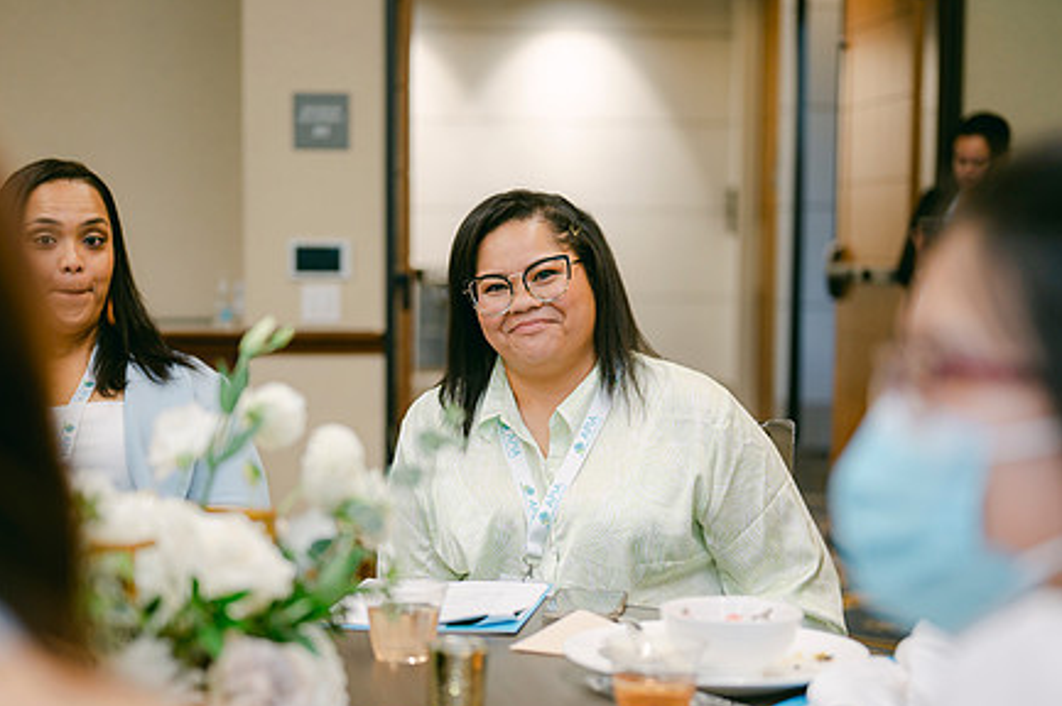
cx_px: 532
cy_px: 429
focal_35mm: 67
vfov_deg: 20.2
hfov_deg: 30.1
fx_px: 1975
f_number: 2
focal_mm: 50
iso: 500
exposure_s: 1/100
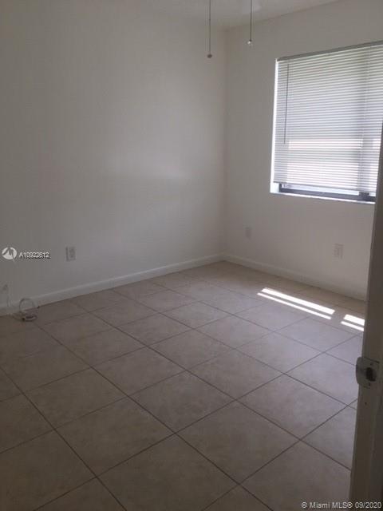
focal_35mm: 29
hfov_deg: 48.2
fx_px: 428
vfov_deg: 61.7
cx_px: 192
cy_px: 256
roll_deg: +0.4
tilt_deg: -11.8
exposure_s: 1/120
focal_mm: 4.15
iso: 32
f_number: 2.2
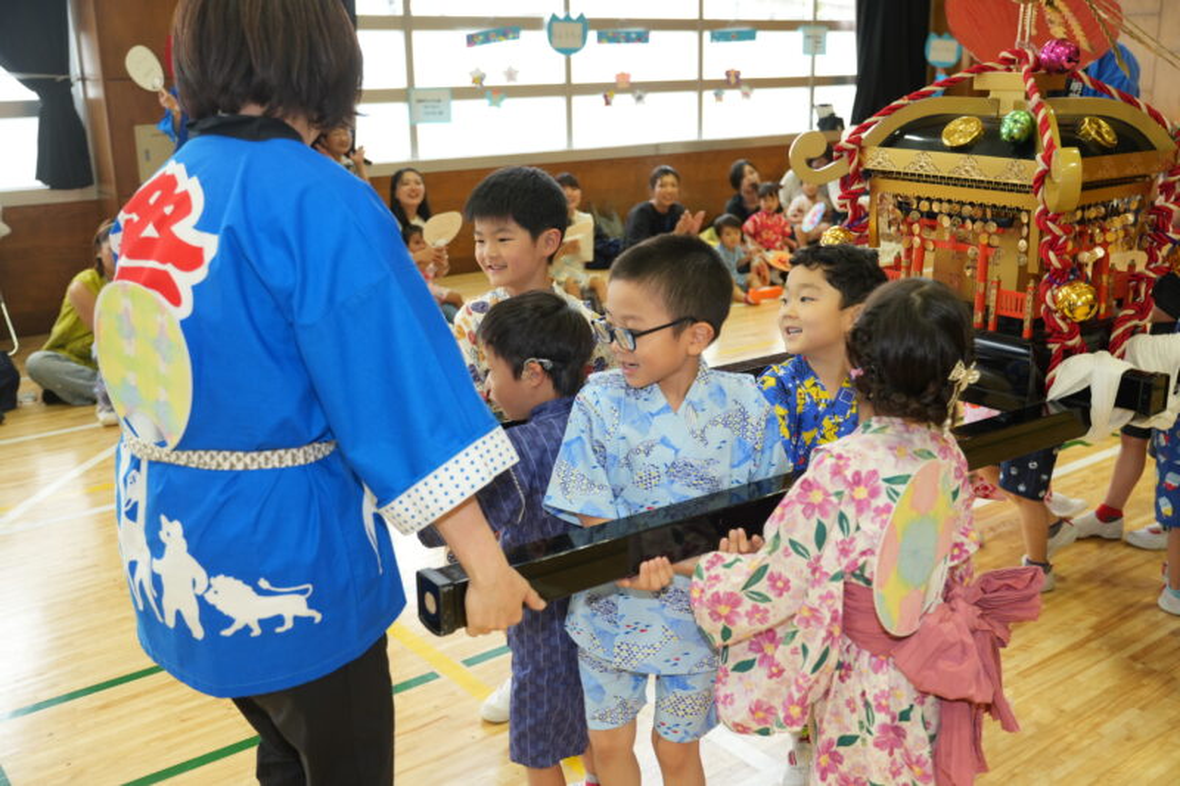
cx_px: 590
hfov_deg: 54.4
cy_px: 393
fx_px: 1147
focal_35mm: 35
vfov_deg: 37.8
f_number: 4
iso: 640
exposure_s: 1/250
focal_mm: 35
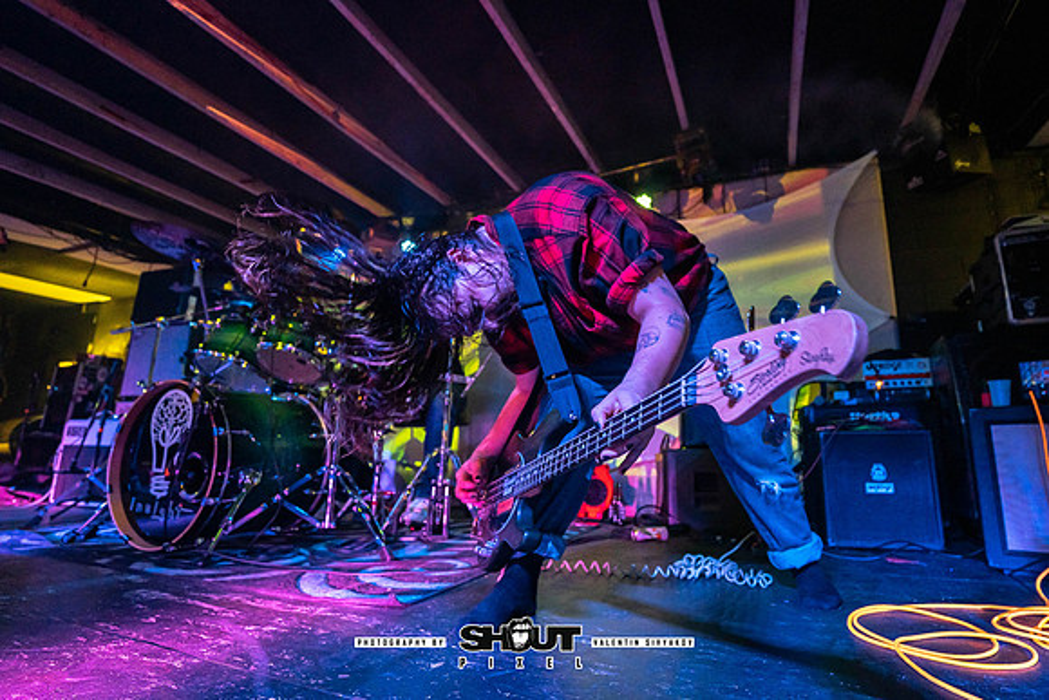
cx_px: 595
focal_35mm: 16
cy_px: 351
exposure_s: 1/250
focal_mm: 14
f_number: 2.8
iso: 1600
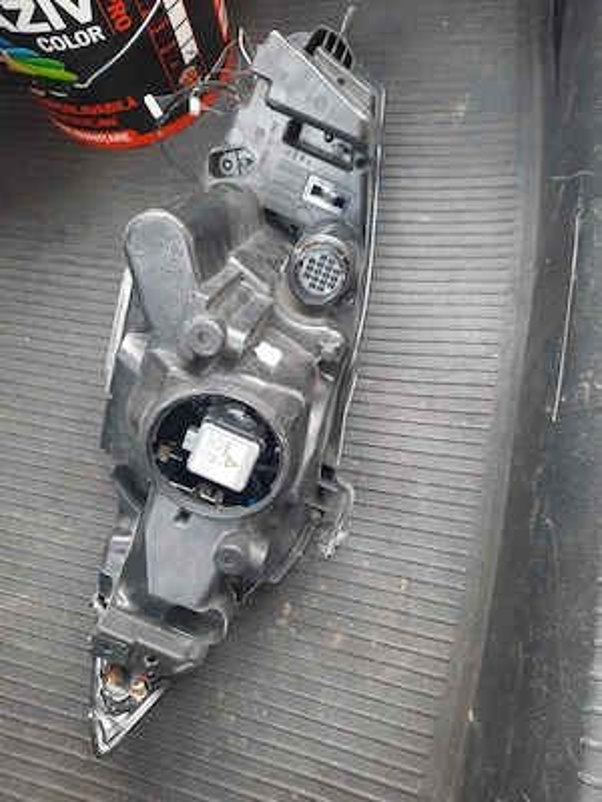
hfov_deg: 54.9
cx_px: 301
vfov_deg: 69.4
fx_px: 580
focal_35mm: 25
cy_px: 401
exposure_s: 1/60.2
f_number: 2
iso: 125
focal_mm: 4.6
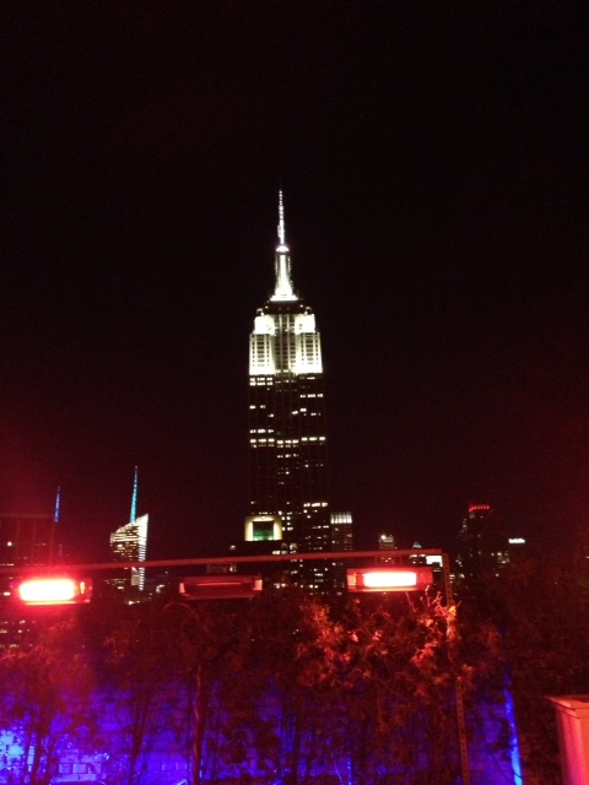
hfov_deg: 40.7
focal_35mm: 35
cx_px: 294
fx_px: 794
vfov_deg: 52.6
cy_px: 392
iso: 800
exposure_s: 1/15
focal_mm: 4.28
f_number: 2.4
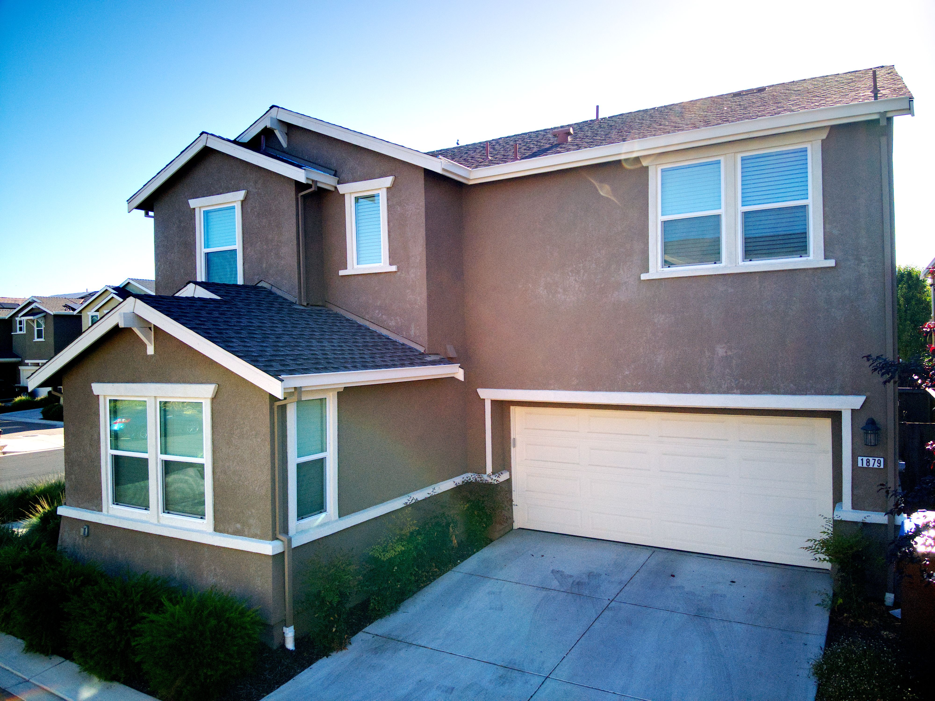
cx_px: 468
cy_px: 350
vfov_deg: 56.8
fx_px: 648
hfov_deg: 71.6
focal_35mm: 24
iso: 100
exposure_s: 1/15
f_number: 2.8
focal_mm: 4.5
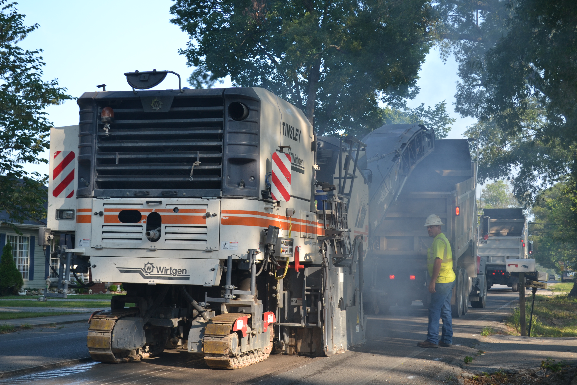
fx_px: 962
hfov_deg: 33.4
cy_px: 192
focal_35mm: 60
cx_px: 288
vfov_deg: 22.6
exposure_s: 1/125
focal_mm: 40
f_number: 5.6
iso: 110
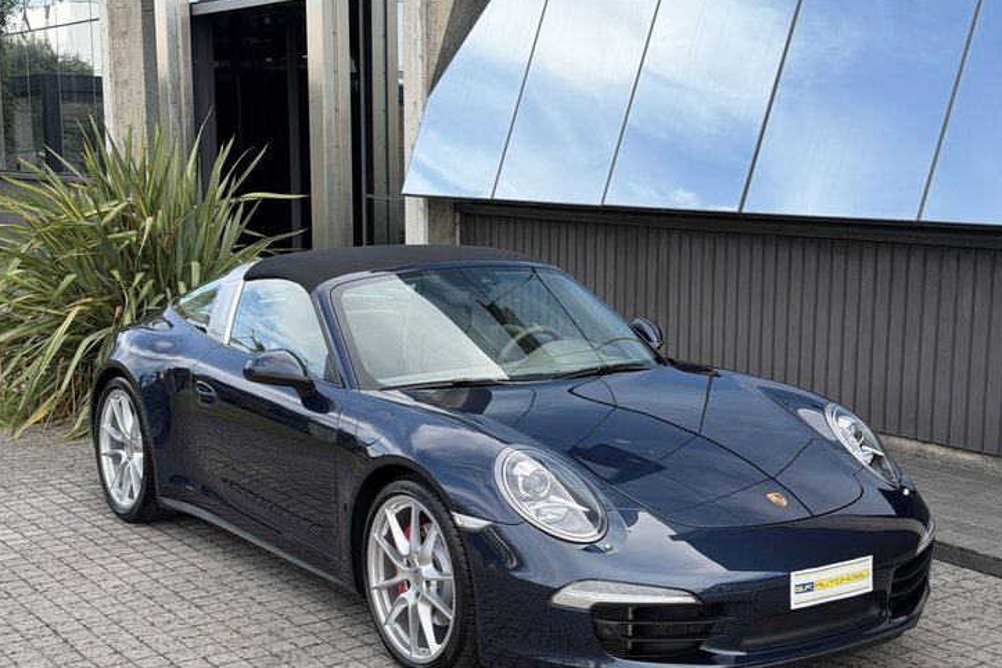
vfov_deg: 25.5
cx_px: 474
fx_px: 1475
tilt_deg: -8.5
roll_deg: -0.5
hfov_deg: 37.5
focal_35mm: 53
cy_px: 392
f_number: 1.78
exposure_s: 1/1070
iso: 80
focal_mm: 6.76
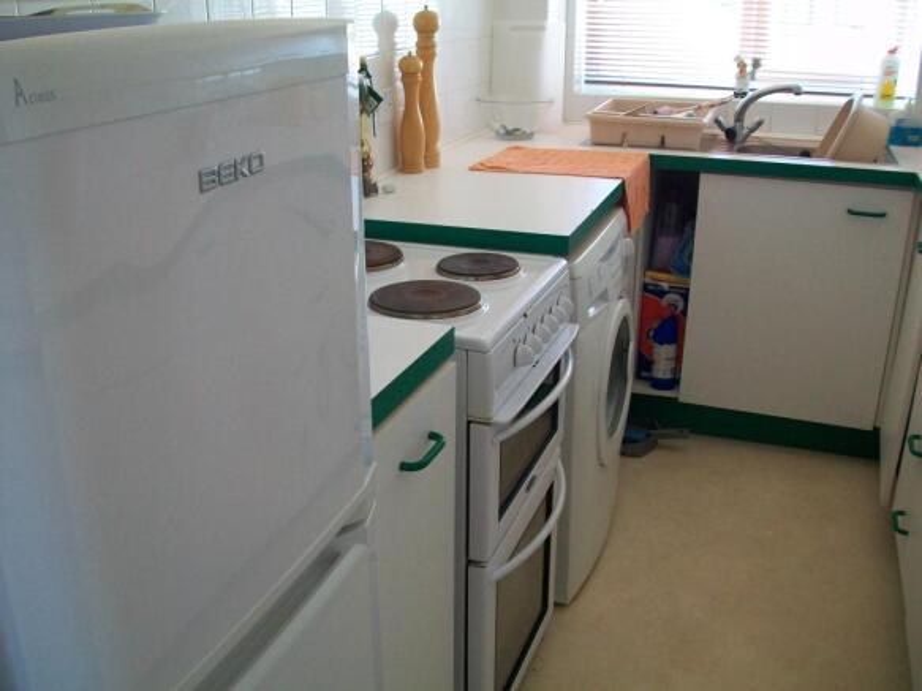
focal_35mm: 34
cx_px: 461
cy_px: 346
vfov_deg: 41.8
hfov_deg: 54.0
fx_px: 905
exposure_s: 1/40
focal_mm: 5.7
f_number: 2.8
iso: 160
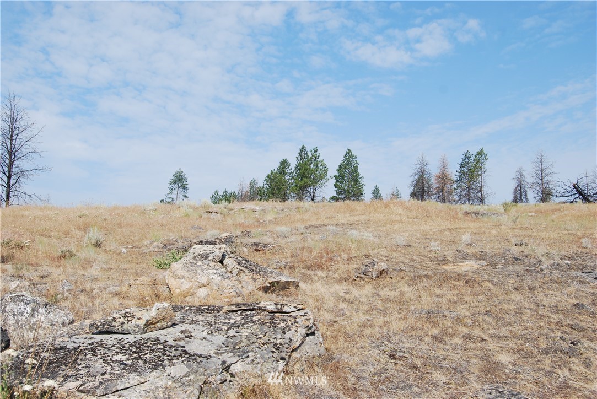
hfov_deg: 53.1
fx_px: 597
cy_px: 200
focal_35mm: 36
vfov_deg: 36.9
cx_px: 298
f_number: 8
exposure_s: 1/250
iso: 100
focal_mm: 24
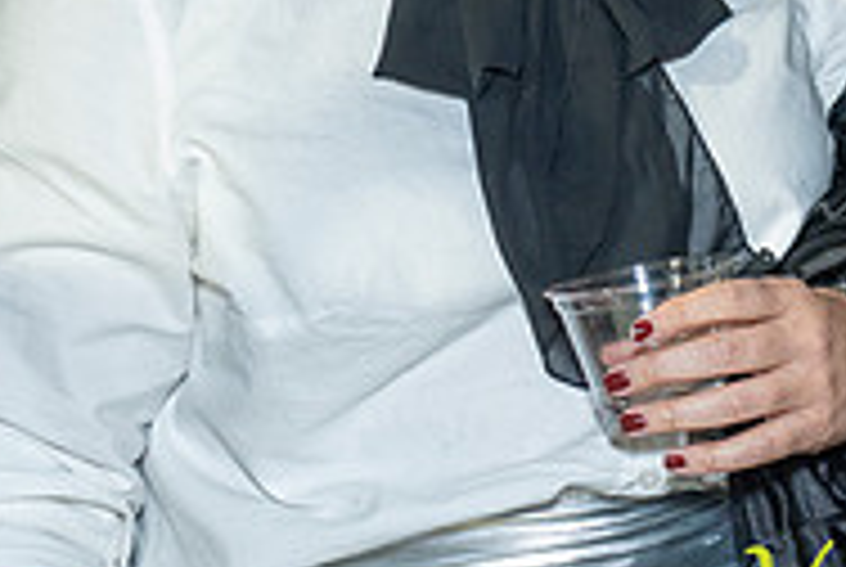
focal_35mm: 197
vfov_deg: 6.9
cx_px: 1017
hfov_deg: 10.3
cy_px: -110
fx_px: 4637
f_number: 4
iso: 3200
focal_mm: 64
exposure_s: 1/80
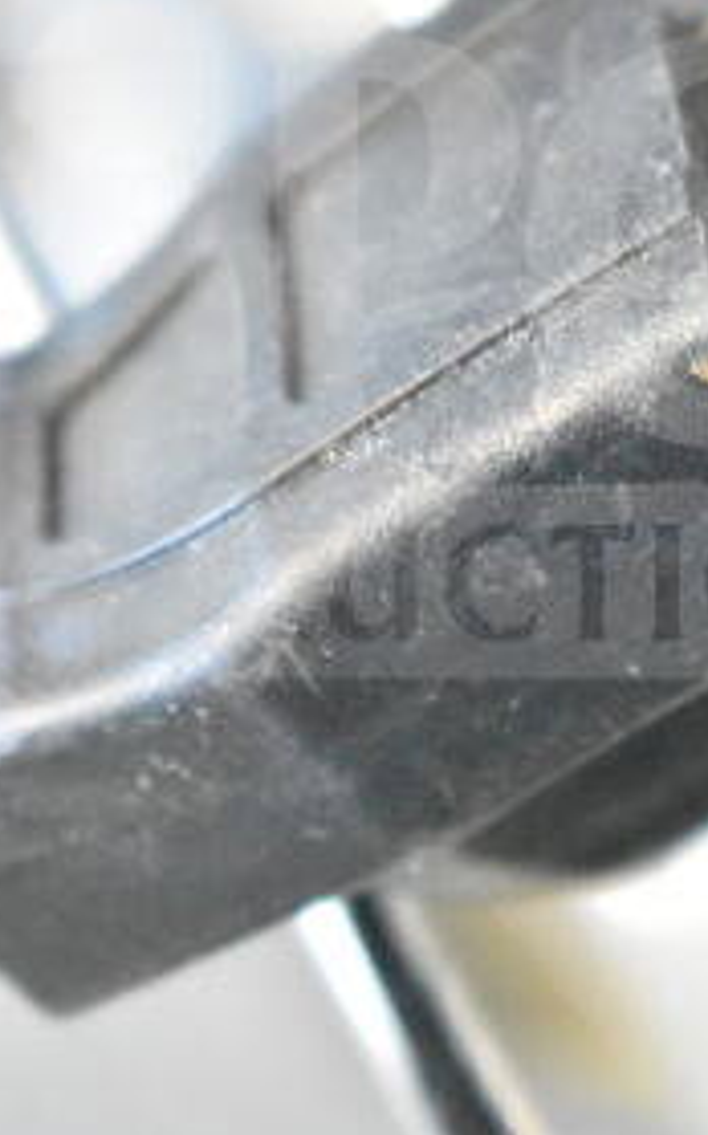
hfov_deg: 7.1
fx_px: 5693
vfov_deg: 11.4
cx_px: 623
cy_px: 356
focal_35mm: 184
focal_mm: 55
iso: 22800
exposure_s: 1/100
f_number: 5.6
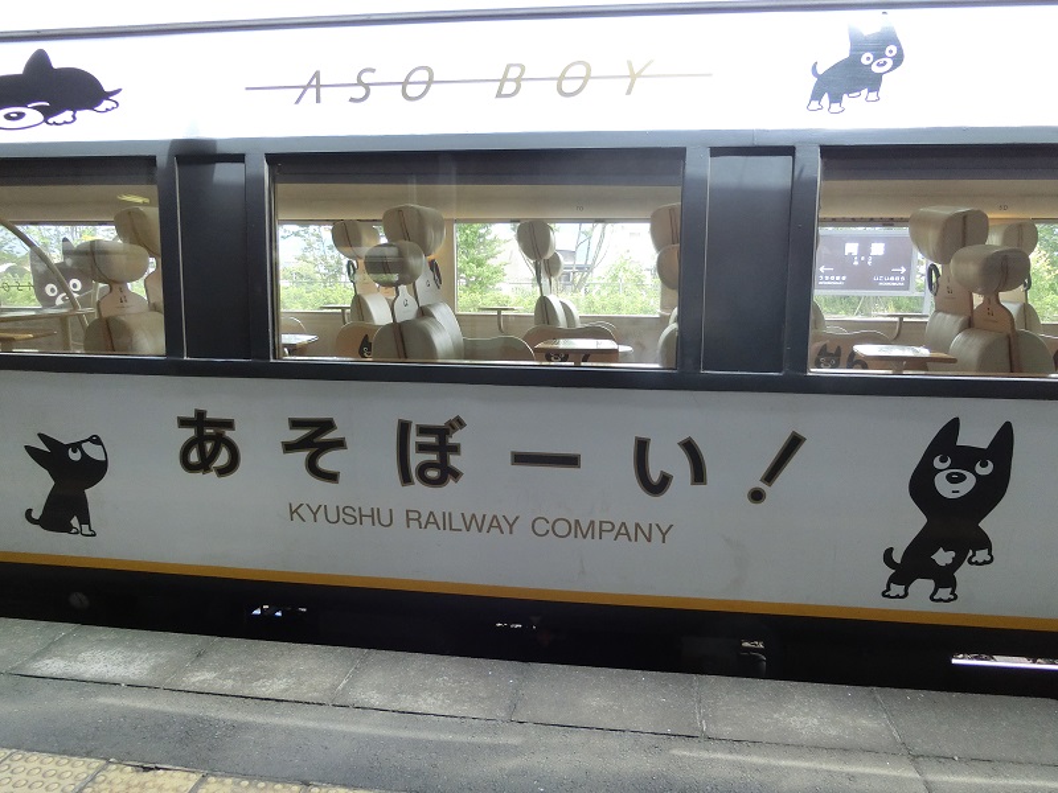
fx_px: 764
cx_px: 529
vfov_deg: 54.9
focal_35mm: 25
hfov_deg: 69.4
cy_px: 396
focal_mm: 4.5
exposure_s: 1/125
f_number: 3.5
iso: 200
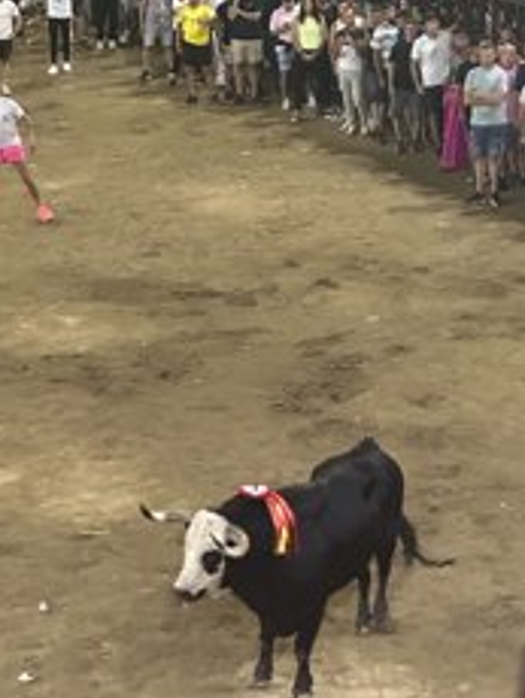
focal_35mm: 116
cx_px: 288
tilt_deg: -16.2
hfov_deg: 12.8
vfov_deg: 17.0
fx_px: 2341
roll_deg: +0.6
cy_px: 331
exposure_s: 1/34
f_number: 2.8
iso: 800
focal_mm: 9
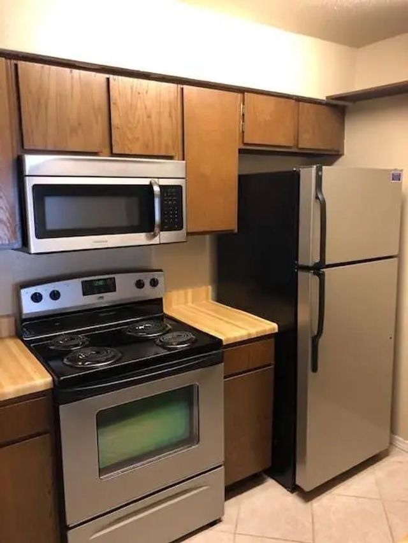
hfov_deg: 49.8
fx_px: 440
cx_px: 204
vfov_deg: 63.4
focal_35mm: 28
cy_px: 272
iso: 100
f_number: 1.8
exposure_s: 1/13
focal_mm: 3.99
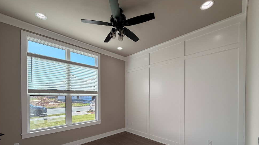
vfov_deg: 65.1
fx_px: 110
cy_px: 98
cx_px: 124
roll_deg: +0.7
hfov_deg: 99.3
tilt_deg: -0.7
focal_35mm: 16
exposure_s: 1/238
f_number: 2.2
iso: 50
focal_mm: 2.22
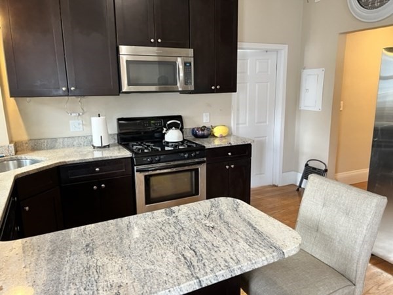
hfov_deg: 67.3
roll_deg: +0.6
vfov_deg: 53.1
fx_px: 295
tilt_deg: -11.1
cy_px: 148
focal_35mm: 26
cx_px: 196
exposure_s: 1/60
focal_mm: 5.7
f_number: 1.5
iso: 250
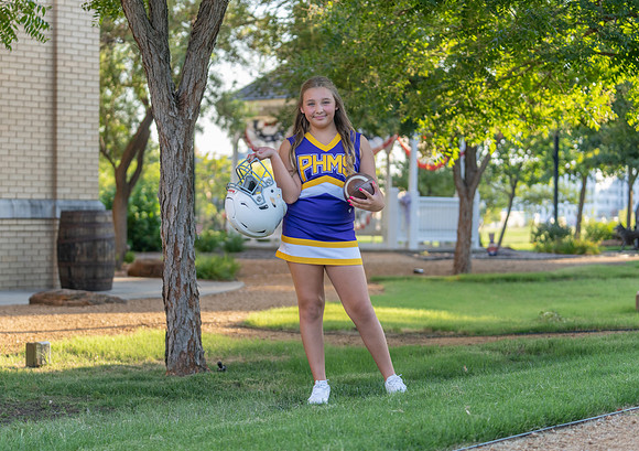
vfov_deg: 17.8
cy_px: 238
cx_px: 282
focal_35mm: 80
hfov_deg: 25.0
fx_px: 1438
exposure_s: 1/320
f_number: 2.8
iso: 200
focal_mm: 70
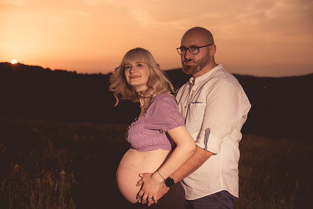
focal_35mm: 52
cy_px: 104
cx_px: 156
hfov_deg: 38.2
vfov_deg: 26.0
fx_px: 452
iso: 100
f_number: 3.2
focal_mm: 52
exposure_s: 1/1000
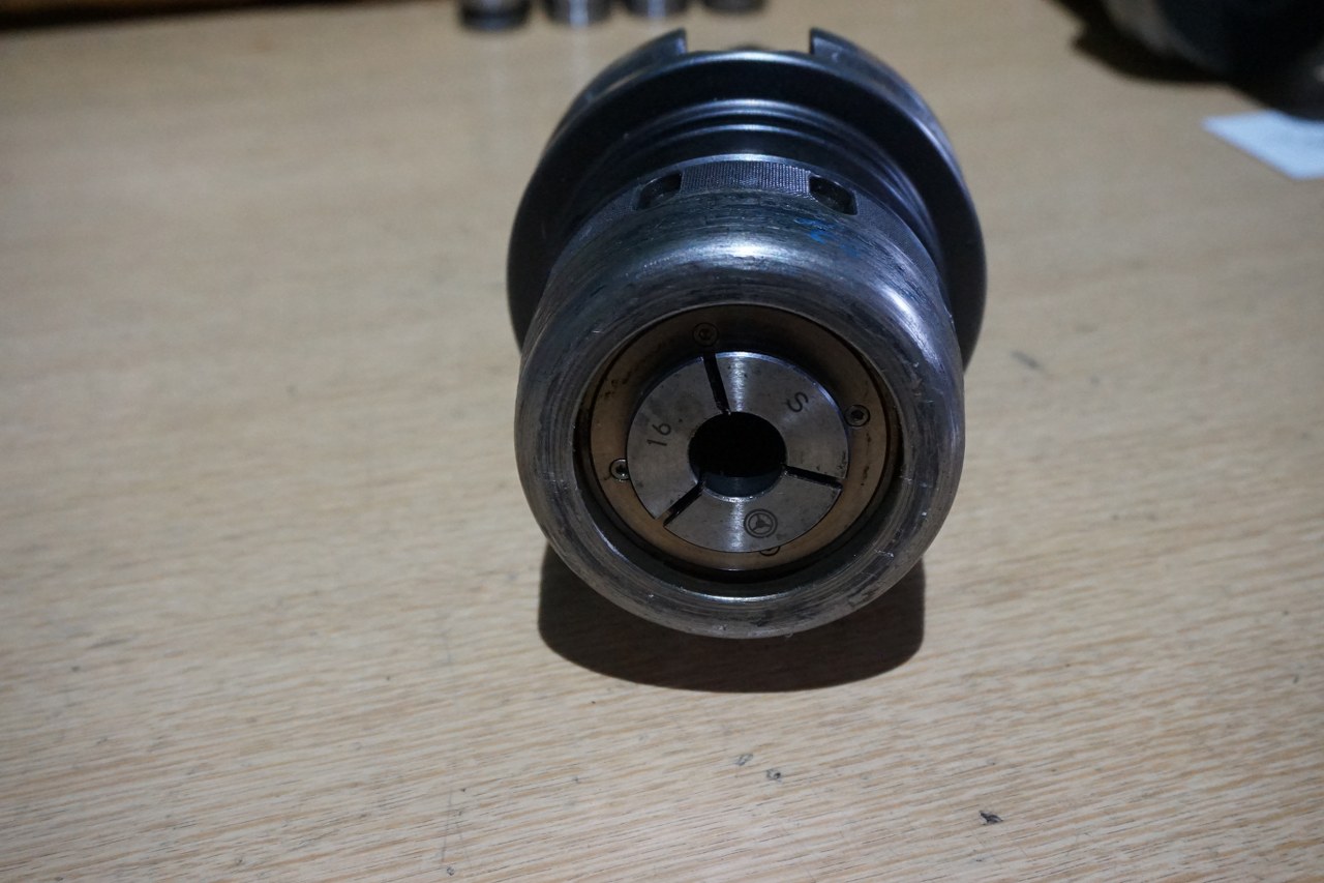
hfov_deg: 47.9
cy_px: 442
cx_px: 662
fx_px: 1489
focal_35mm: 40
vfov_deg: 33.0
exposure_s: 1/60
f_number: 5.6
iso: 3200
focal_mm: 27
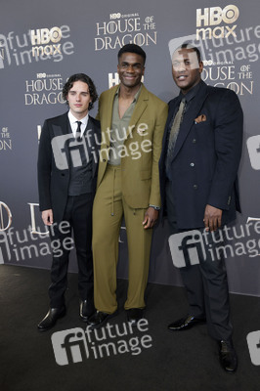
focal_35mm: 32
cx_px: 130
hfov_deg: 41.0
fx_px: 347
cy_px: 196
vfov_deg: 58.8
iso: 400
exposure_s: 1/200
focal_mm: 32
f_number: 6.3
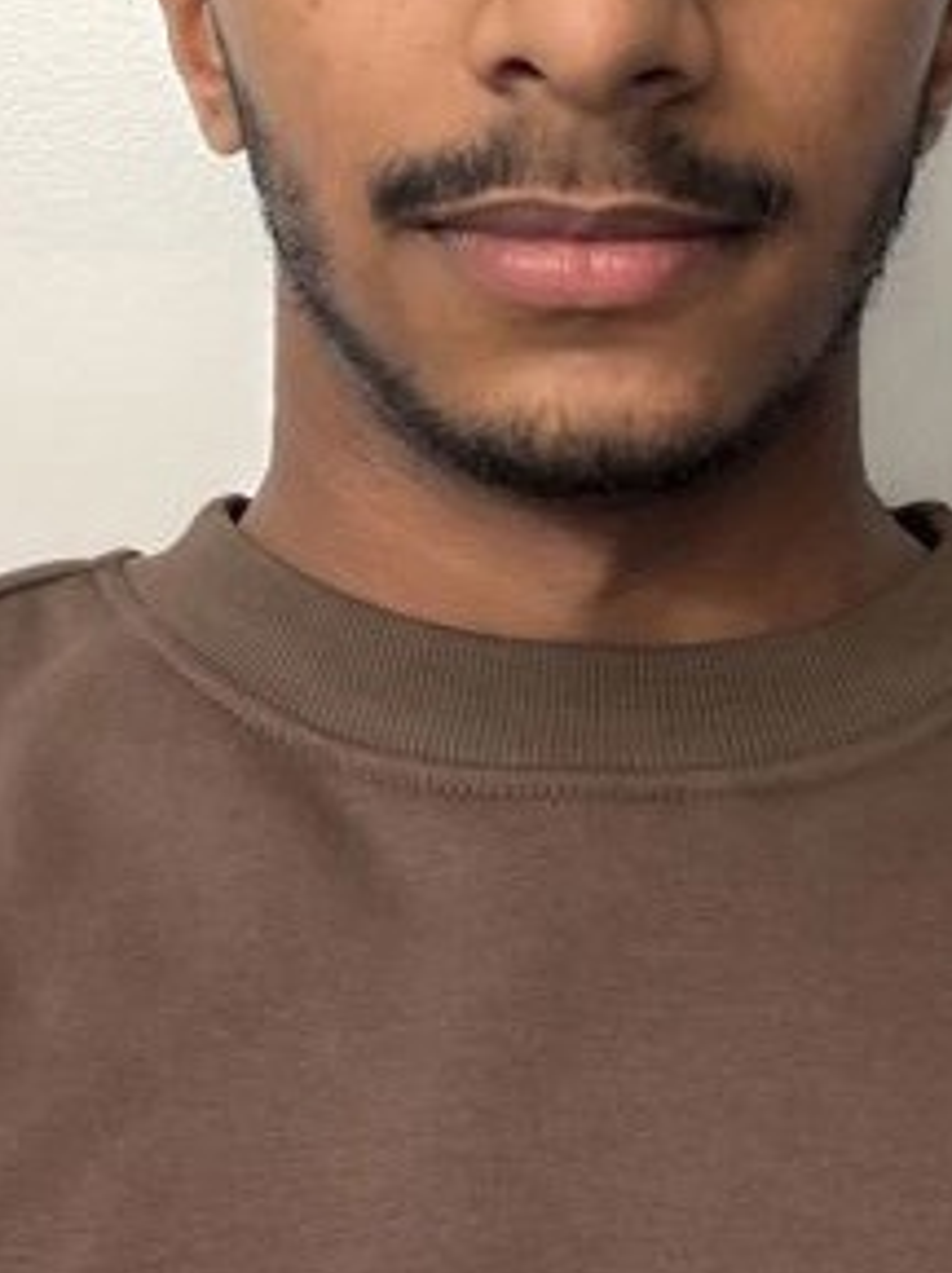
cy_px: 134
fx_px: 2242
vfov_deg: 30.4
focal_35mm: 61
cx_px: 564
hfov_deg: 23.9
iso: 320
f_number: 1.9
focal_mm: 2.71
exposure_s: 1/60
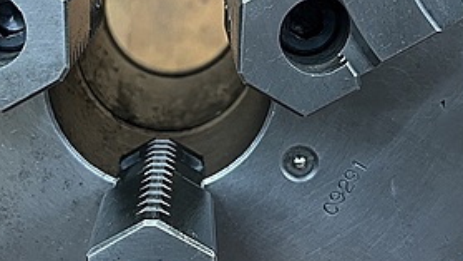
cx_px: 186
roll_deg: +0.3
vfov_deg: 18.5
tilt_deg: -13.0
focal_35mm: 65
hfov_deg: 32.3
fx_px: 798
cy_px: 73
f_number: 1.6
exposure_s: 1/60
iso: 200
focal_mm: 5.1
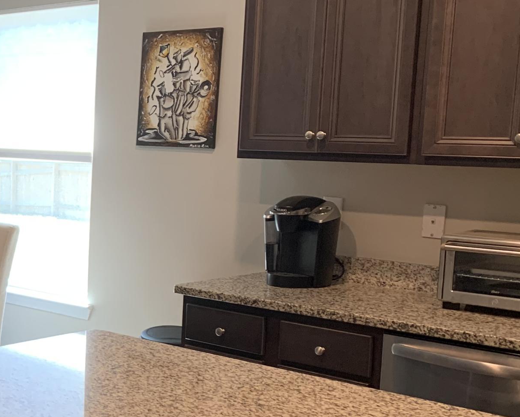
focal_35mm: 63
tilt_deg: -8.0
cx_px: -72
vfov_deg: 24.2
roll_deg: -0.7
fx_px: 970
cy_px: 255
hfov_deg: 27.2
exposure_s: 1/60
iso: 100
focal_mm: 4.25
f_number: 1.8
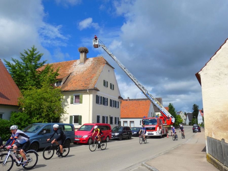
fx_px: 184
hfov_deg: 63.4
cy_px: 86
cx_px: 114
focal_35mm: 28
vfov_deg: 49.7
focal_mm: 5
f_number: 4
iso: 80
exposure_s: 1/1000
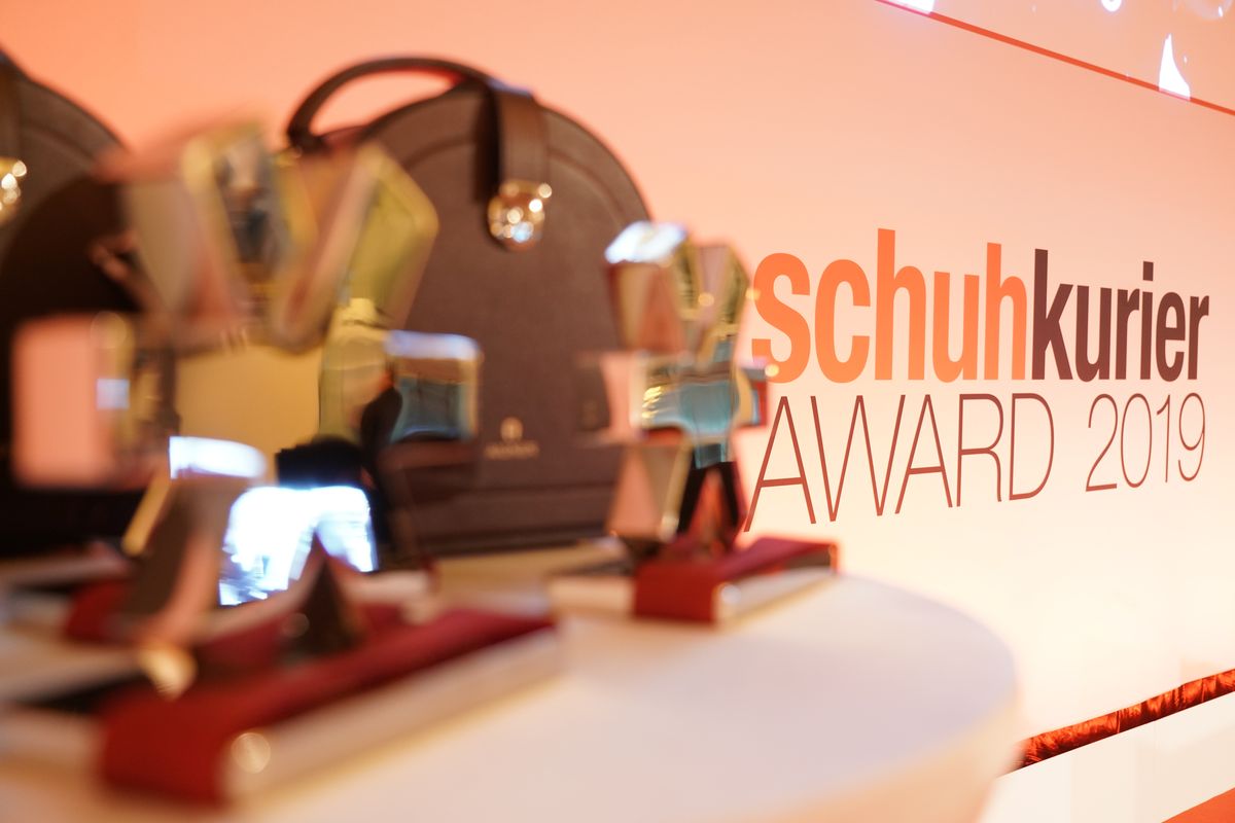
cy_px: 412
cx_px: 618
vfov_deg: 36.9
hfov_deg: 53.1
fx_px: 1235
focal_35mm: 36
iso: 2500
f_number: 4
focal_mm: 36
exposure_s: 1/13
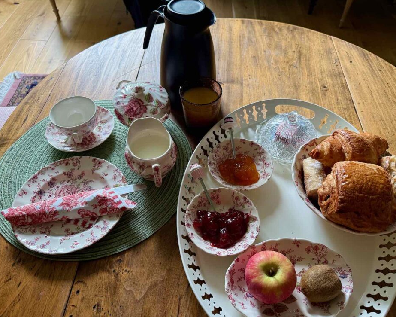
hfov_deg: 66.0
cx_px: 209
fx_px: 305
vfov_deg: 54.9
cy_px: 158
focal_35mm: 26
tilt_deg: -52.4
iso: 200
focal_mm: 6.76
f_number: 1.78
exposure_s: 1/77
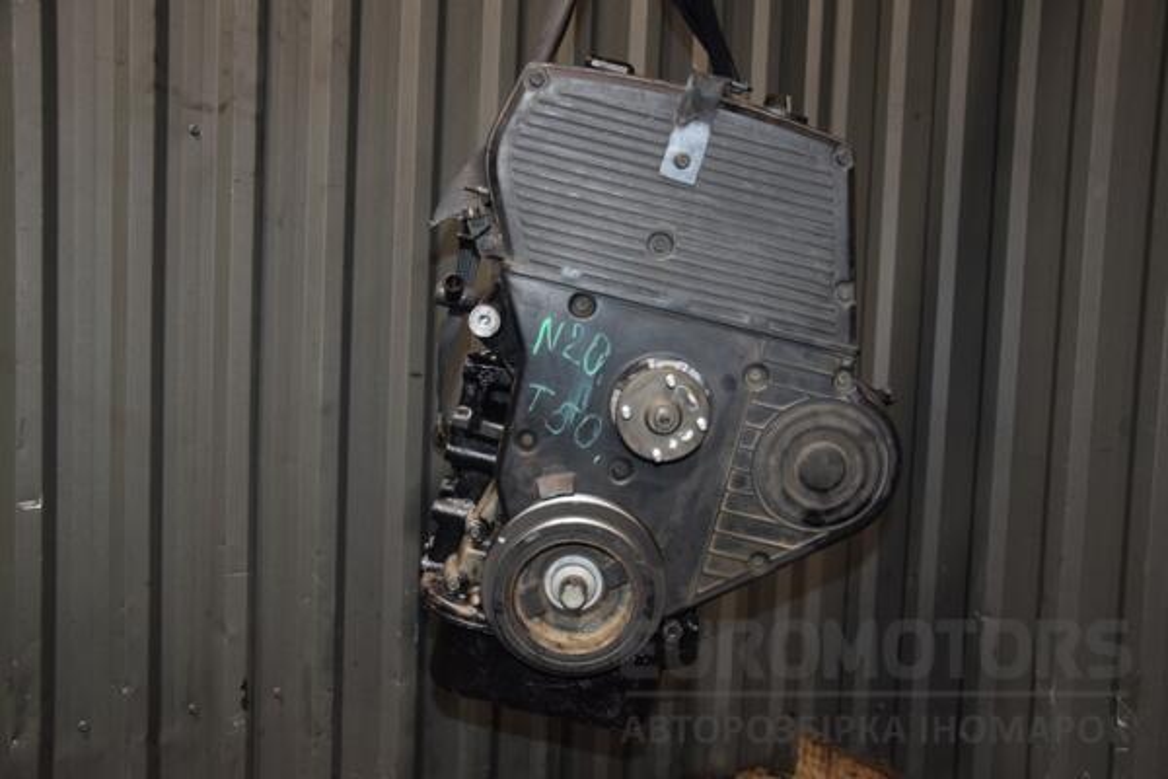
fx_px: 1168
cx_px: 584
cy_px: 390
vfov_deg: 36.9
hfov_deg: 53.1
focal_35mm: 36
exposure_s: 1/60
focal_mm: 24
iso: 800
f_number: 5
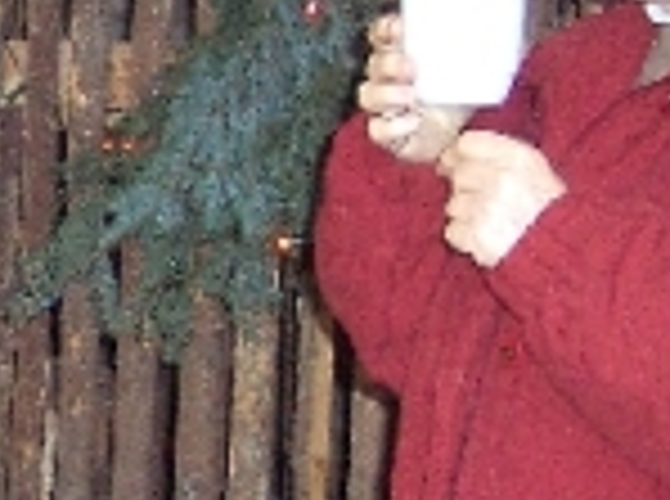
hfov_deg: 11.4
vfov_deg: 8.8
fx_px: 3244
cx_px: -274
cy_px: 239
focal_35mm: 168
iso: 140
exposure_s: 1/60
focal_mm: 8
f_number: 2.8
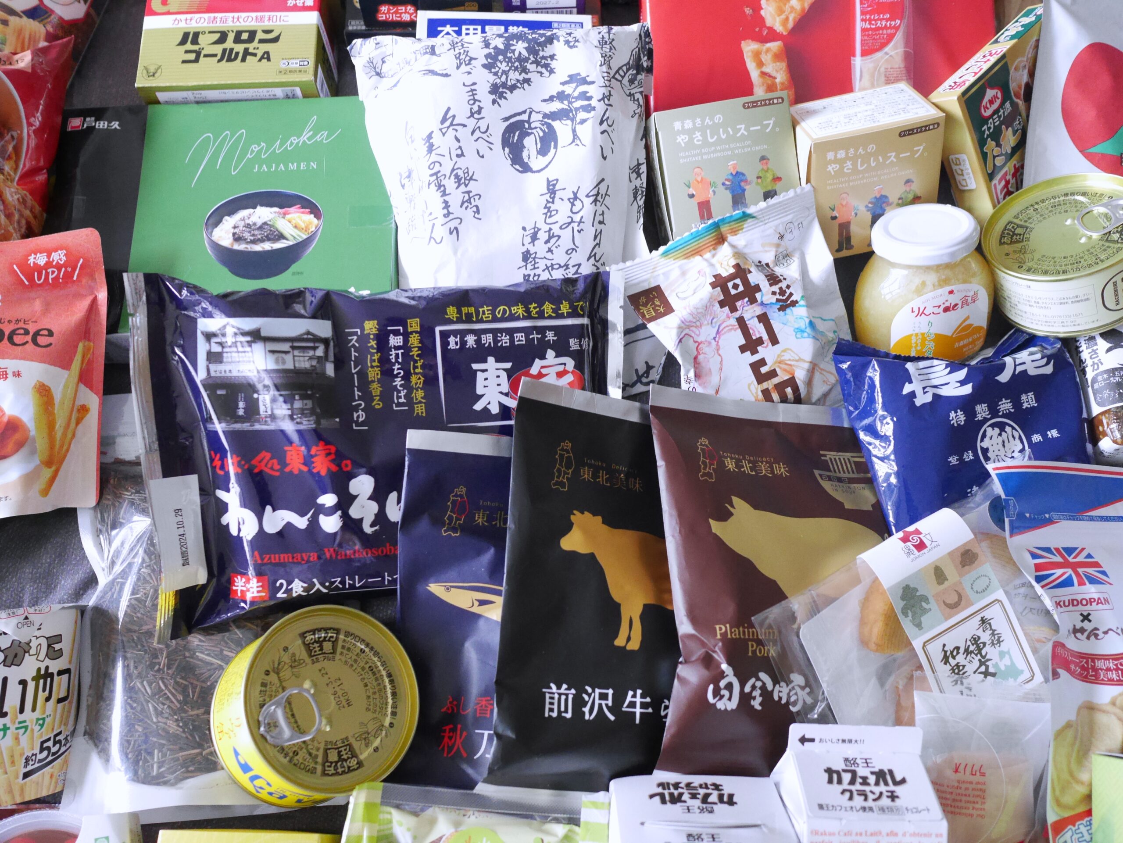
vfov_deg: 46.8
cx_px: 562
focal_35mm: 30
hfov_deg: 59.9
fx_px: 974
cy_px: 422
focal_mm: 15
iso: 3200
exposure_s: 1/30
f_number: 2.8
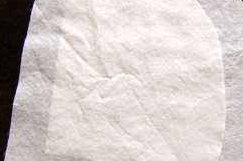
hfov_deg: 21.6
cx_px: 277
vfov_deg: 15.3
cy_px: 72
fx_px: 600
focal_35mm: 89
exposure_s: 1/125
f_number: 5.6
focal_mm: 24
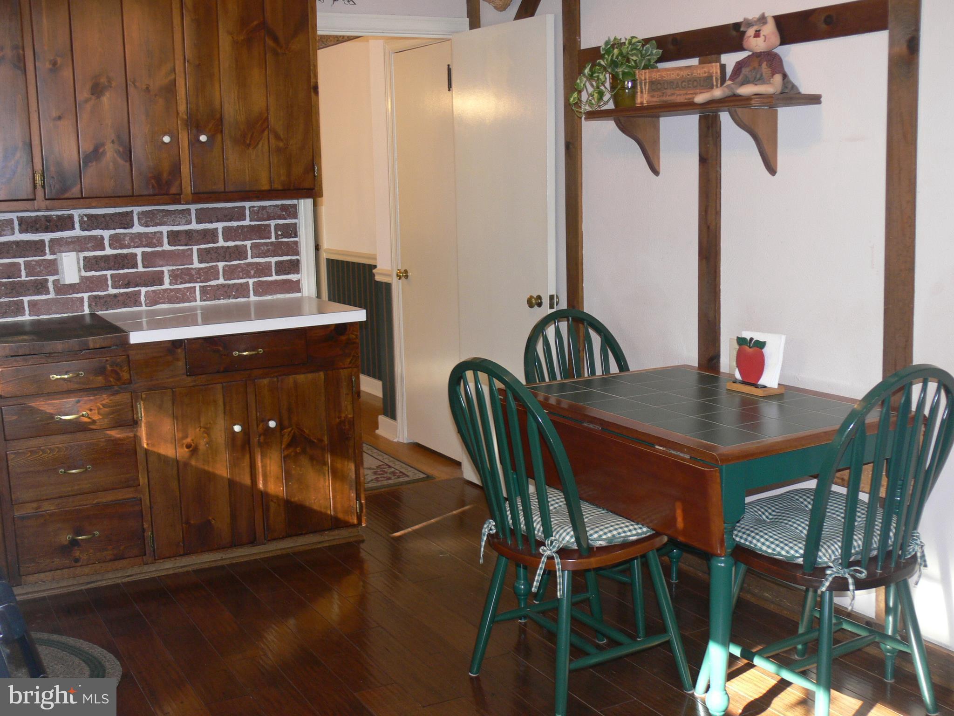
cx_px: 477
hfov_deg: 47.9
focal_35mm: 39
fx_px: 1075
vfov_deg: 36.8
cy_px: 358
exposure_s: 1/30
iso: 100
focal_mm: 8.3
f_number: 2.8
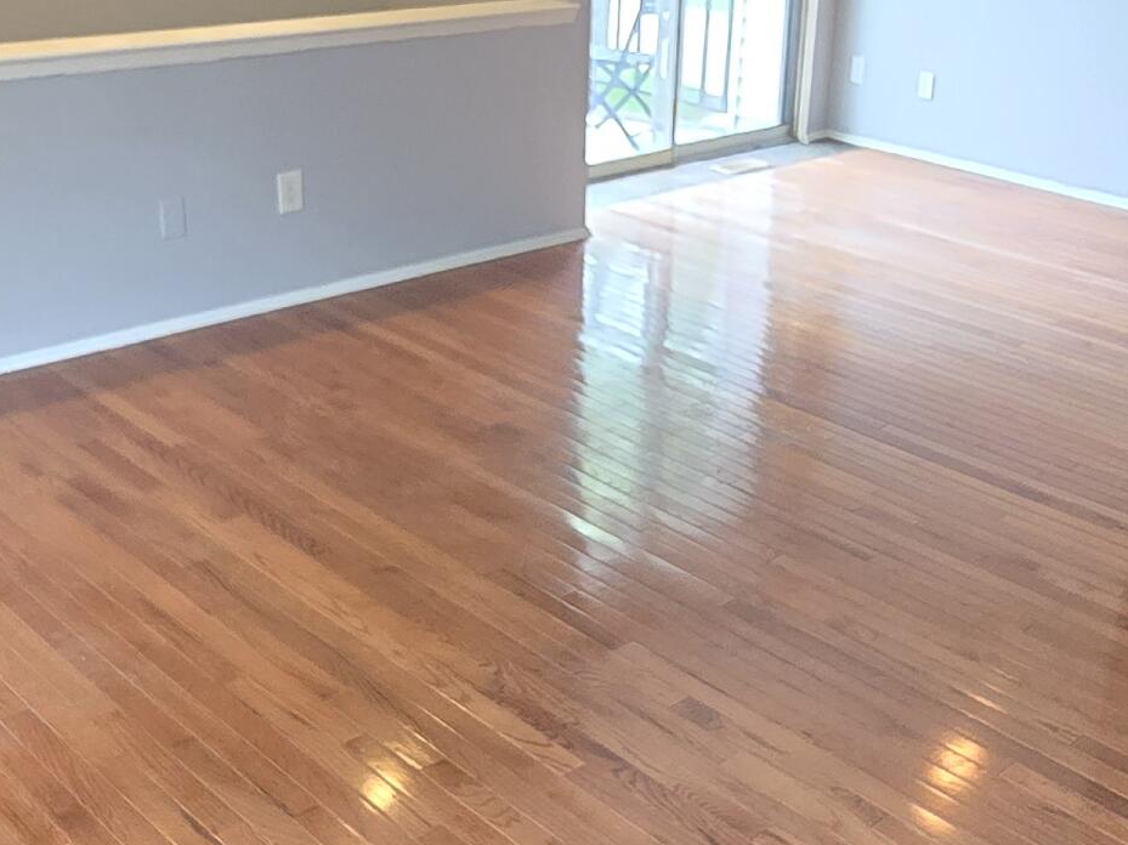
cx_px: 684
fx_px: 1368
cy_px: 336
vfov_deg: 34.2
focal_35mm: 42
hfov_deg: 44.5
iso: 500
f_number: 2.2
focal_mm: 2.2
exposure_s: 1/60
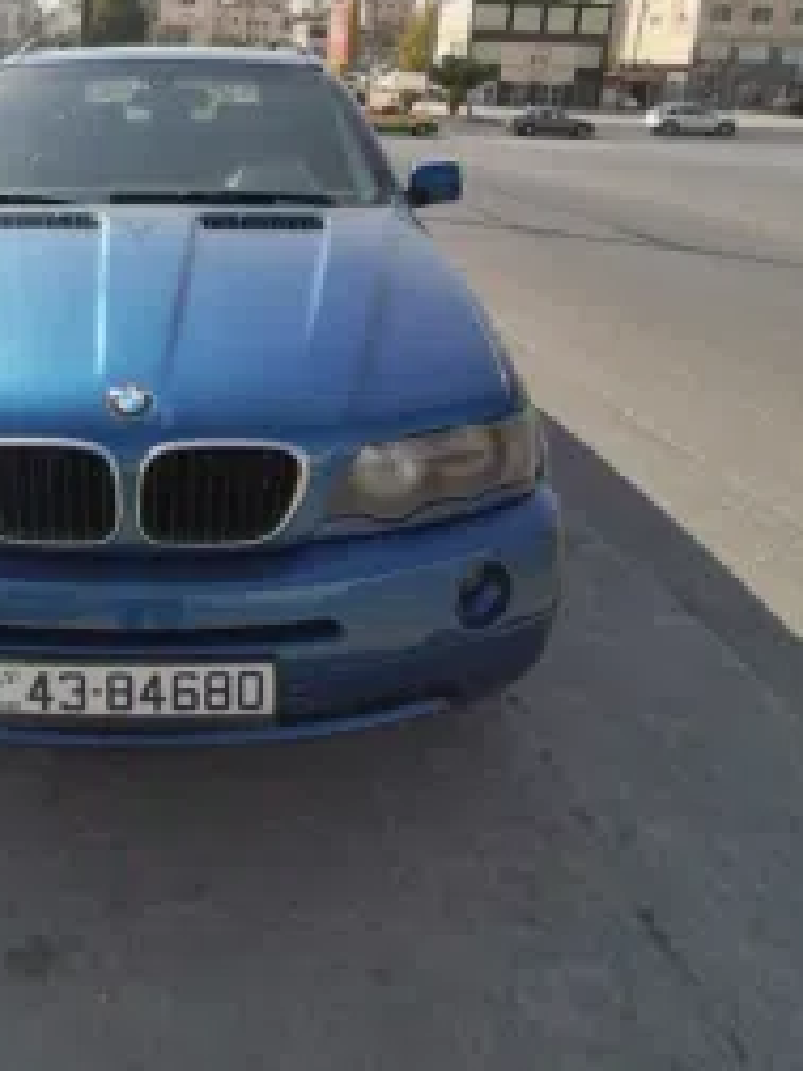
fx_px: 835
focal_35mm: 27
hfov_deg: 49.0
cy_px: 238
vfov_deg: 60.8
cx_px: 187
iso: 50
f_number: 2.4
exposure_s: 1/2364
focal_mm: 2.7
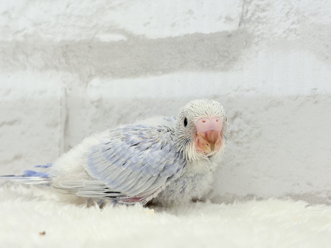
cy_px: 124
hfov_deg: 36.8
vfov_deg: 28.0
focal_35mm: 52
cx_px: 166
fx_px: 497
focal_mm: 5.96
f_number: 1.6
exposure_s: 1/100
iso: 50
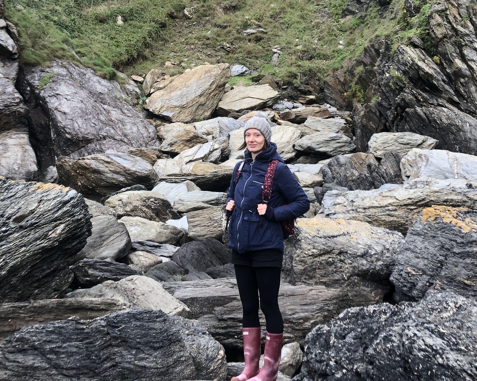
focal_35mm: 56
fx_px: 790
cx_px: 175
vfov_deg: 26.9
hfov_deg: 33.4
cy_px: 113
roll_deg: -2.5
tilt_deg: +5.2
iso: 20
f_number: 1.8
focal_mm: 3.99
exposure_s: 1/125
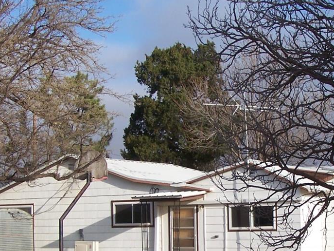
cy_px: 199
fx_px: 801
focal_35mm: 83
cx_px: 262
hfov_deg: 23.3
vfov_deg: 17.6
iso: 80
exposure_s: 1/640
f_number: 4
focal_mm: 6.3
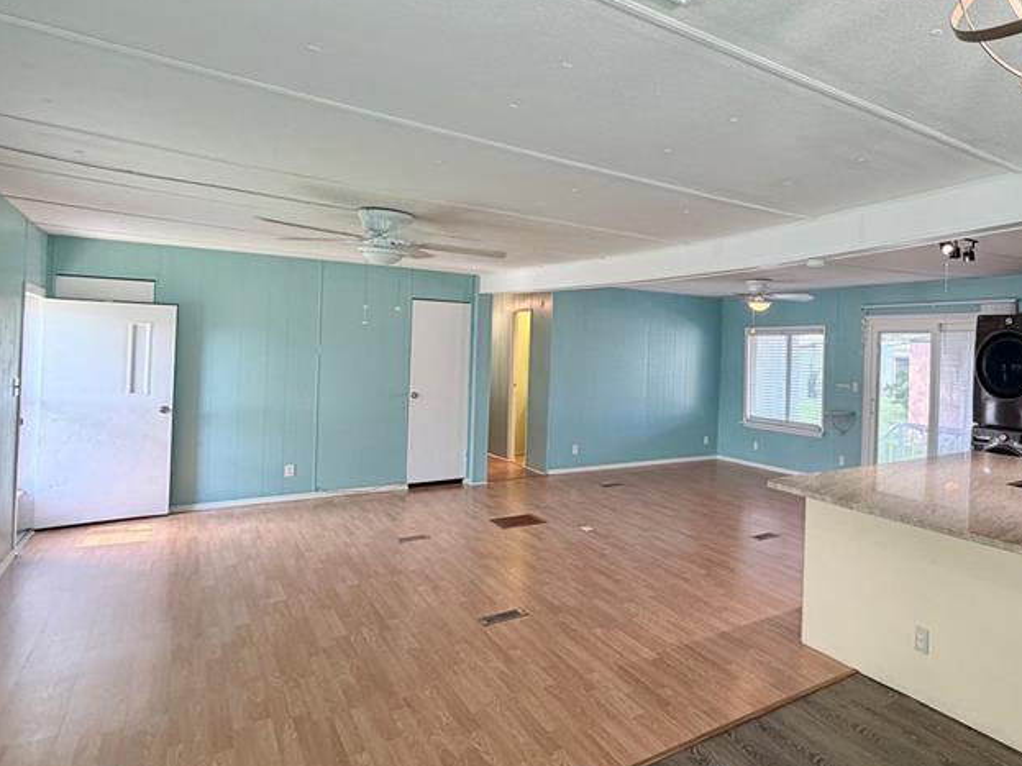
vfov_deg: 58.7
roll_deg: -1.2
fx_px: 679
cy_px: 344
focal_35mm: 23
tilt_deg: +1.1
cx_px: 782
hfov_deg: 68.5
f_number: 2.2
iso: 160
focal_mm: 2.22
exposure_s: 1/120
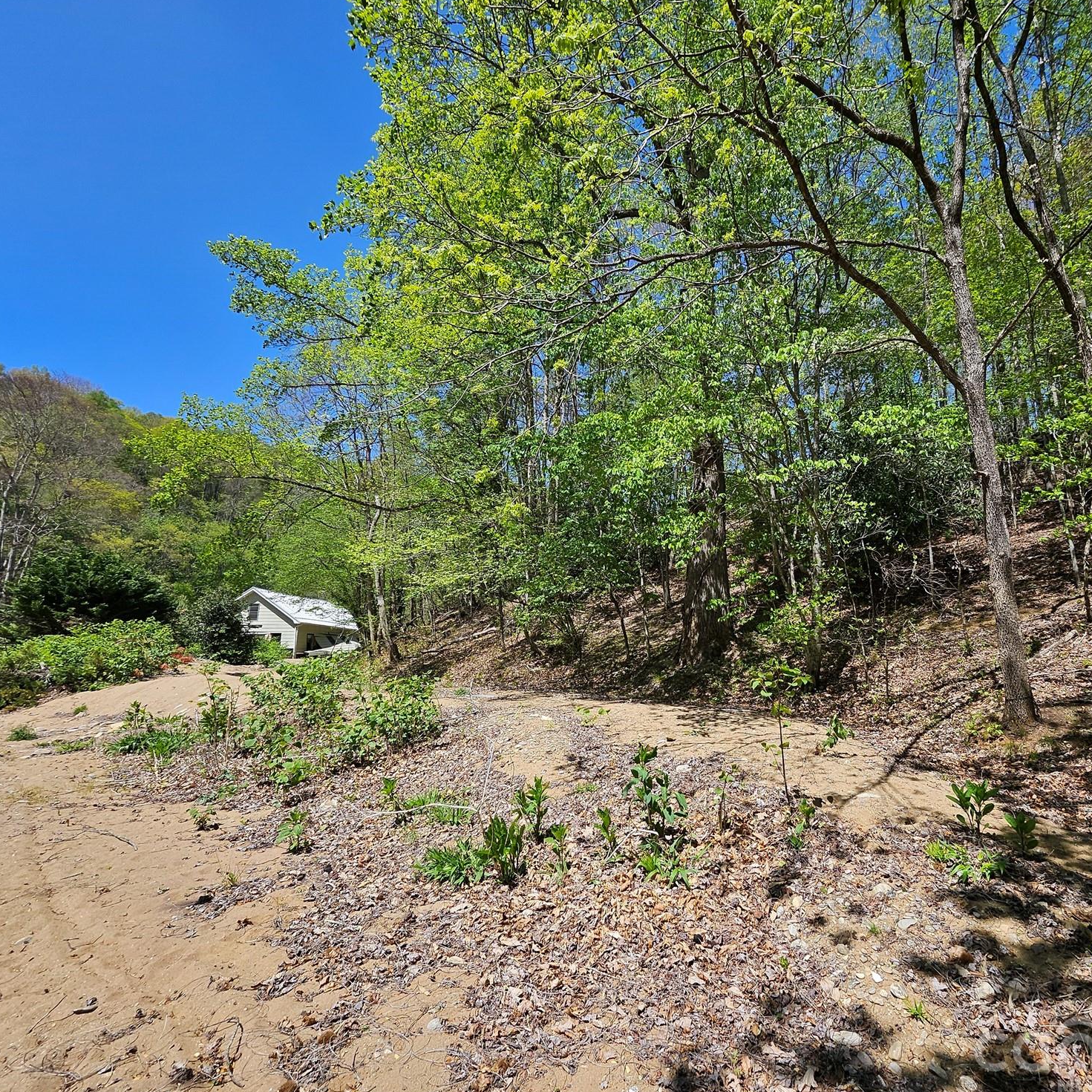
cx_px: 661
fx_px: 571
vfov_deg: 87.4
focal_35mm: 16
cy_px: 537
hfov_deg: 86.2
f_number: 2.2
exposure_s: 1/1033
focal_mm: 1.74
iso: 32
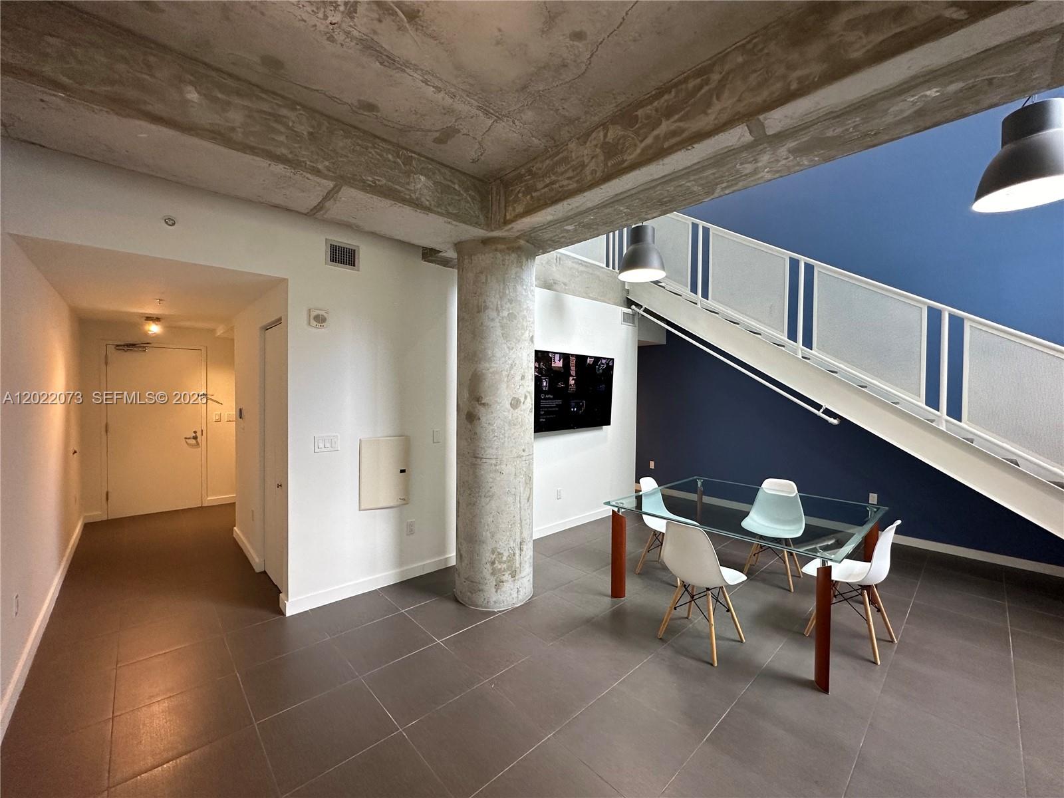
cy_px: 399
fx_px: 430
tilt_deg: -1.6
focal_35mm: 14
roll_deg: -1.2
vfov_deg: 85.7
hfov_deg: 102.1
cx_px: 532
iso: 200
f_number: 2.2
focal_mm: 2.22
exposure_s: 1/120
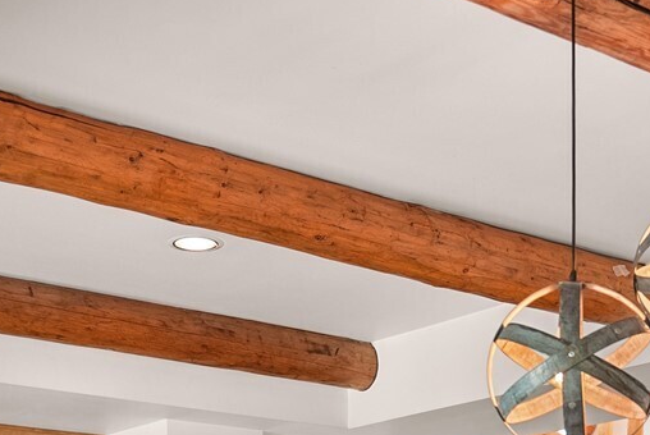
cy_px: 708
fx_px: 1446
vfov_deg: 15.4
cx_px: 308
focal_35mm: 80
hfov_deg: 25.3
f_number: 3.2
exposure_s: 1/15
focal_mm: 24
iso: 400
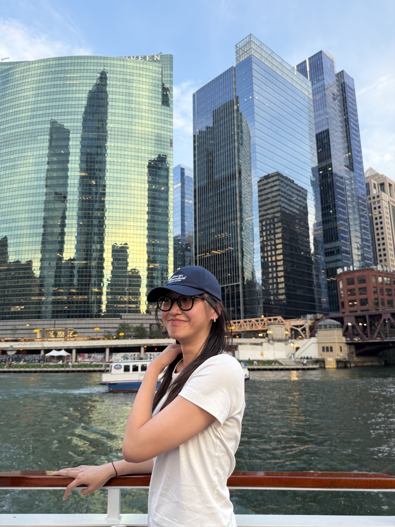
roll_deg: +1.7
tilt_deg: +12.6
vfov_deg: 71.6
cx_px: 198
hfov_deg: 56.8
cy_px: 264
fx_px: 365
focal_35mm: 24
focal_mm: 6.76
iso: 100
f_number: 1.78
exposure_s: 1/203
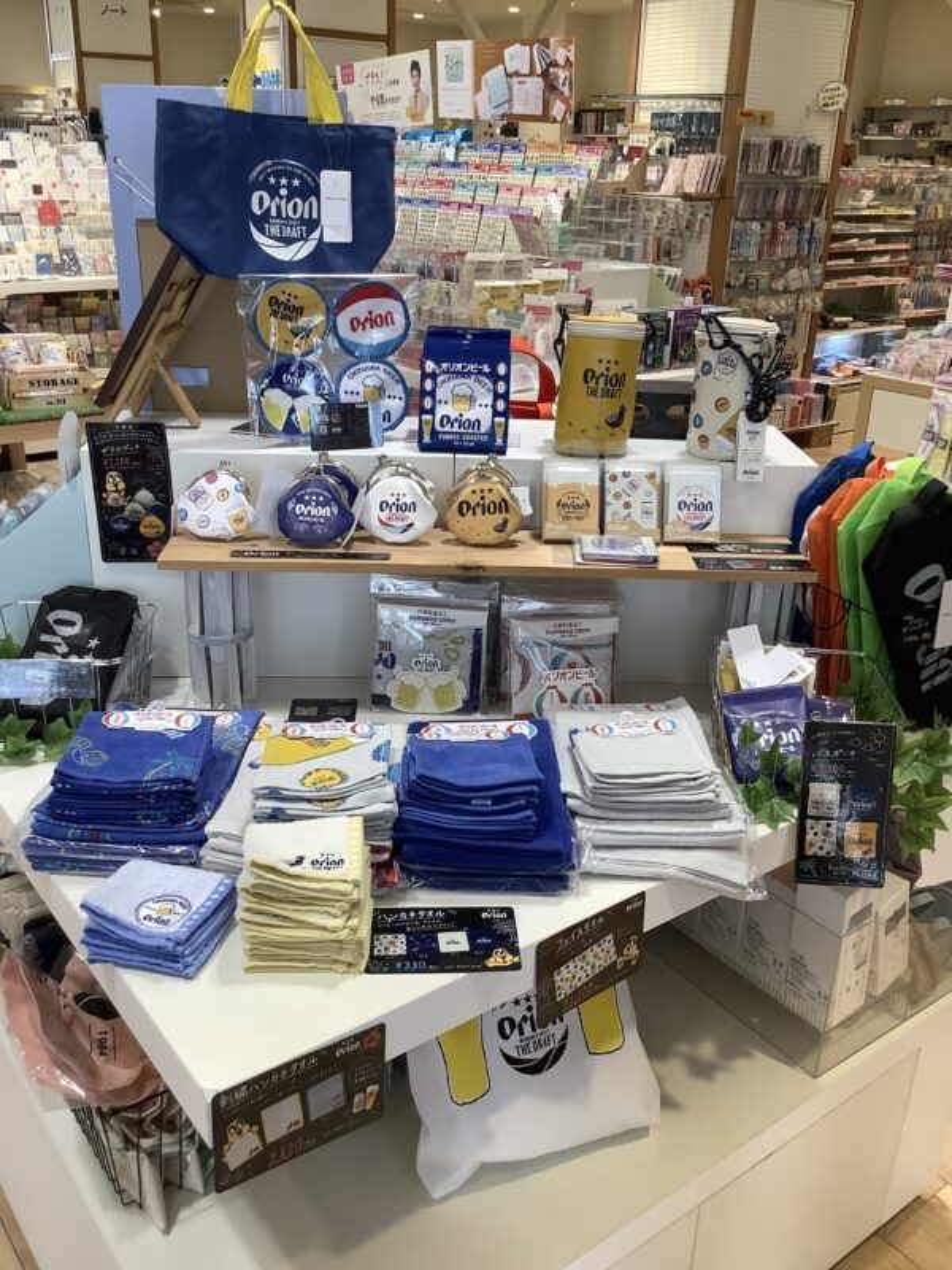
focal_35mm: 31
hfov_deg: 45.4
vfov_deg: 58.4
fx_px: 1137
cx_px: 476
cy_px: 635
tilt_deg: -22.9
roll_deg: -1.5
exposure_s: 1/120
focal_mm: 3.3
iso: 80
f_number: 2.4
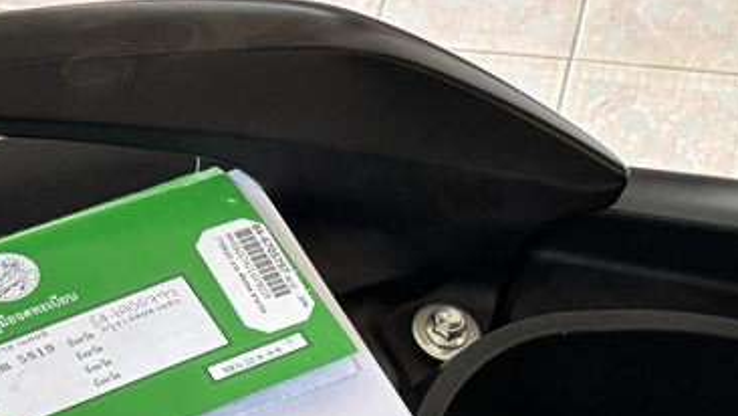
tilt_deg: -63.0
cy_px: 767
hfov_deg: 21.1
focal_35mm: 99
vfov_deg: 11.3
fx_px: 1938
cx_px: 653
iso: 125
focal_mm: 5.96
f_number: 1.6
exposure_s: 1/97
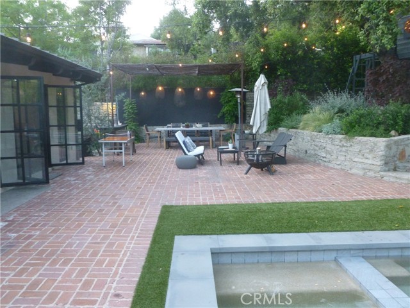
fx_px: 332
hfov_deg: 63.4
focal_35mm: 28
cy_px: 154
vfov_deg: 49.7
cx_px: 205
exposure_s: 1/60
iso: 320
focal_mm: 5
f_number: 3.3
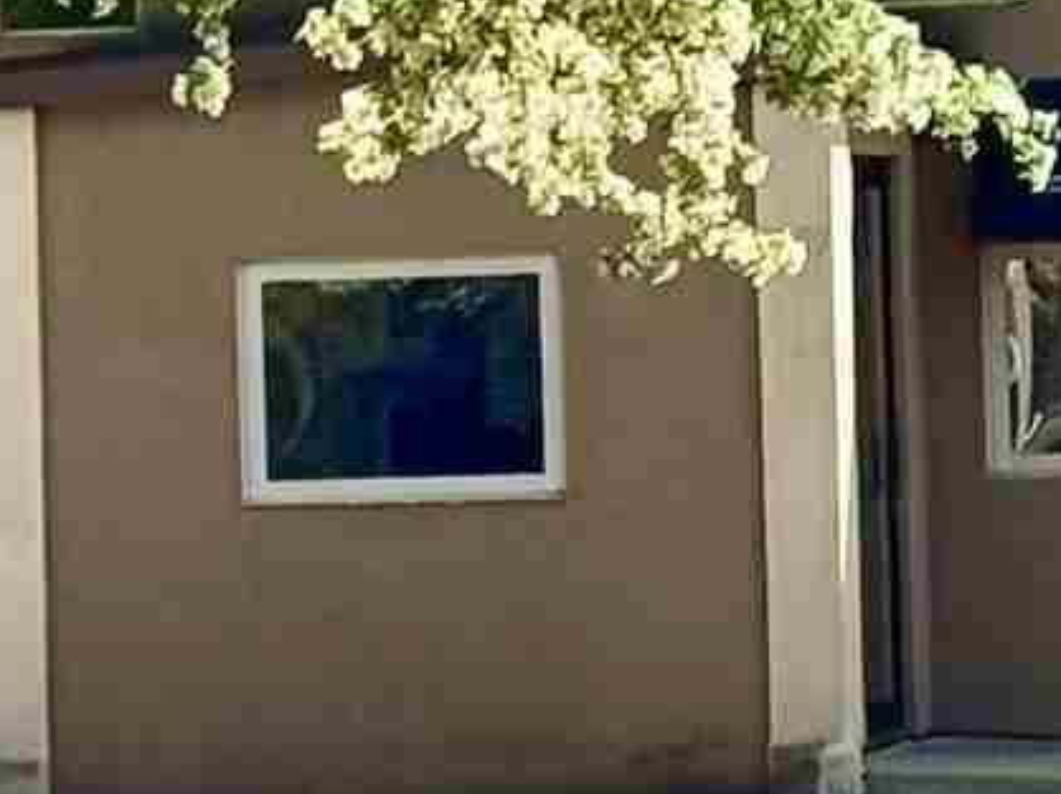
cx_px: 830
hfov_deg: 5.6
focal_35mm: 353
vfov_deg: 4.2
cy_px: 175
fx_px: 10813
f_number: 1.78
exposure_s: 1/3096
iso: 64
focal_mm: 6.76
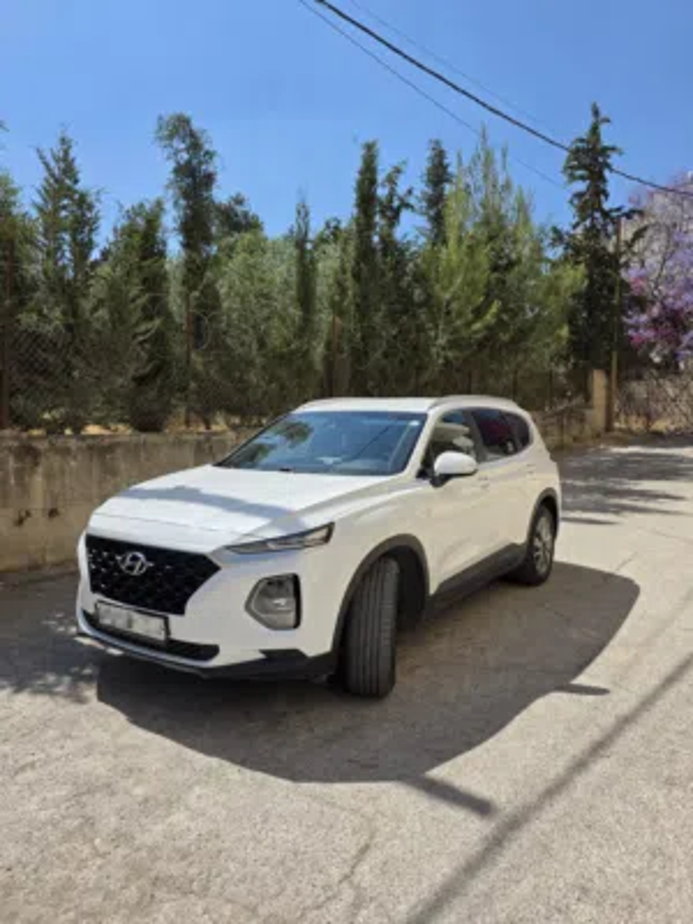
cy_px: 462
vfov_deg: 73.9
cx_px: 346
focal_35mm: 23
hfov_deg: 58.9
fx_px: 614
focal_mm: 6.3
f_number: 1.7
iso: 80
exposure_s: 1/10000
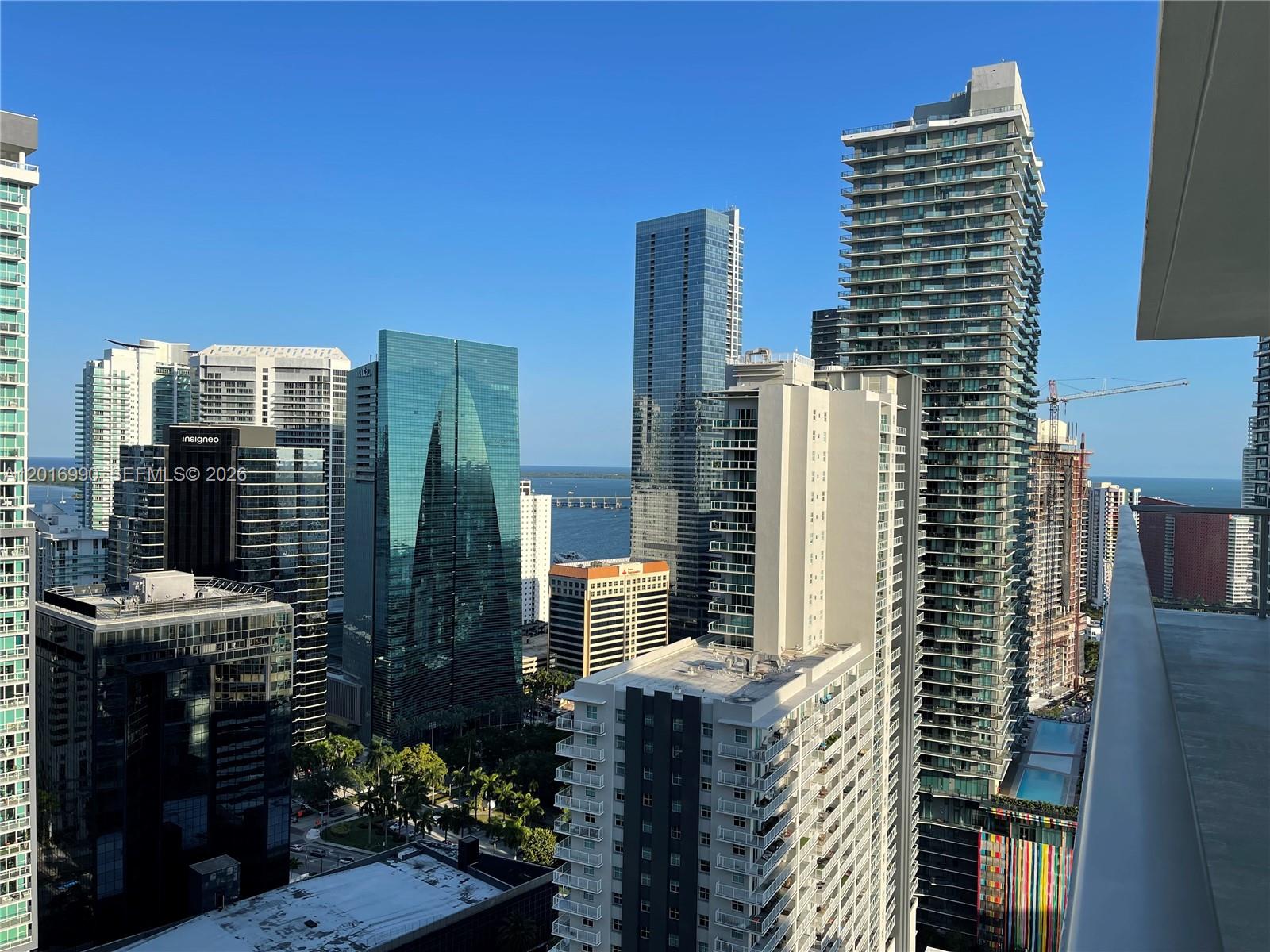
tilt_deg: -1.8
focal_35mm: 25
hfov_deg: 69.4
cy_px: 476
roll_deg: -0.9
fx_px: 917
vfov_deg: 54.9
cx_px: 635
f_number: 1.6
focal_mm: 5.1
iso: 32
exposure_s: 1/2597
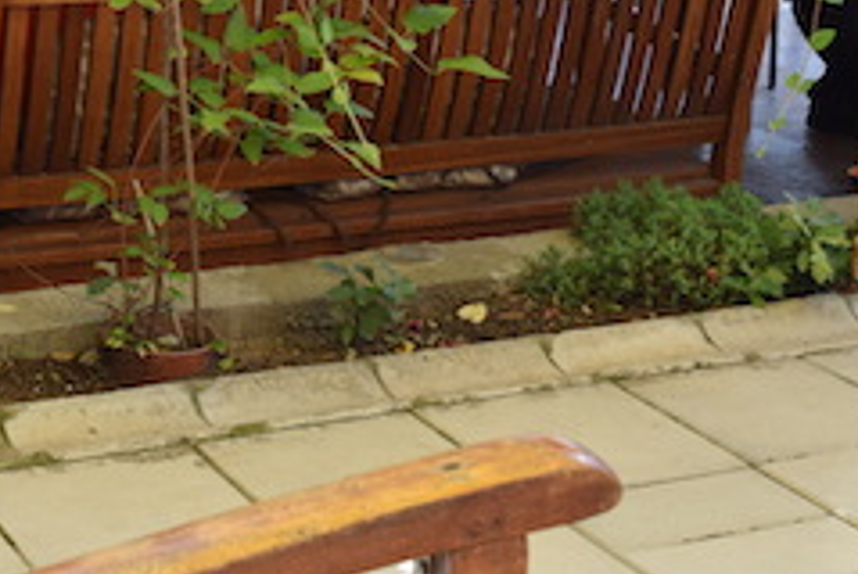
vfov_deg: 13.2
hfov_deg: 19.9
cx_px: 75
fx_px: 2394
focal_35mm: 100
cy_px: -163
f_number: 8
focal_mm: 25
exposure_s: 1/250
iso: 400
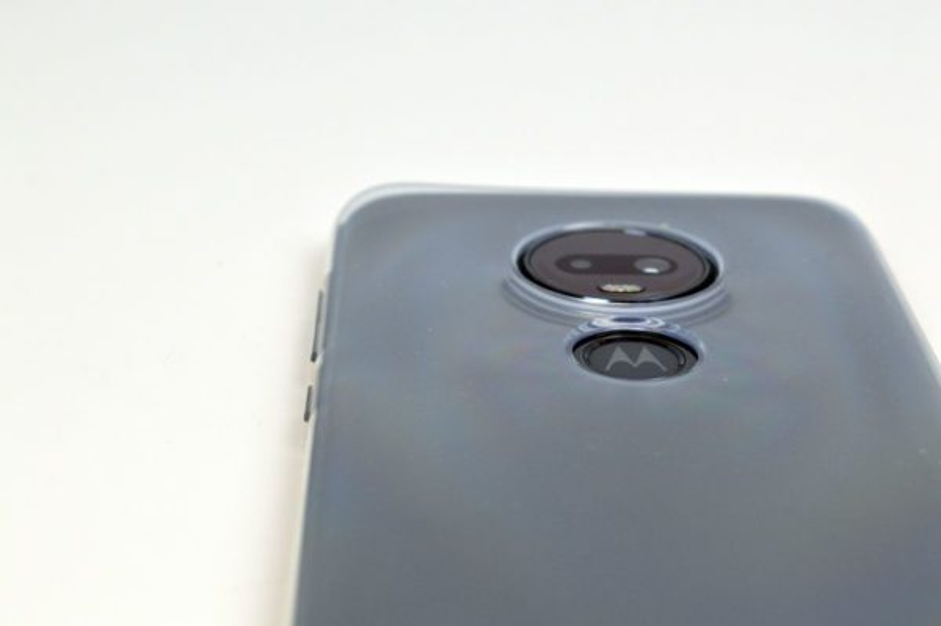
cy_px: 313
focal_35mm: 82
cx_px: 470
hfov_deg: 24.6
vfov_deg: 16.5
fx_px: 2155
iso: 1600
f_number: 10
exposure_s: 1/30
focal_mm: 55
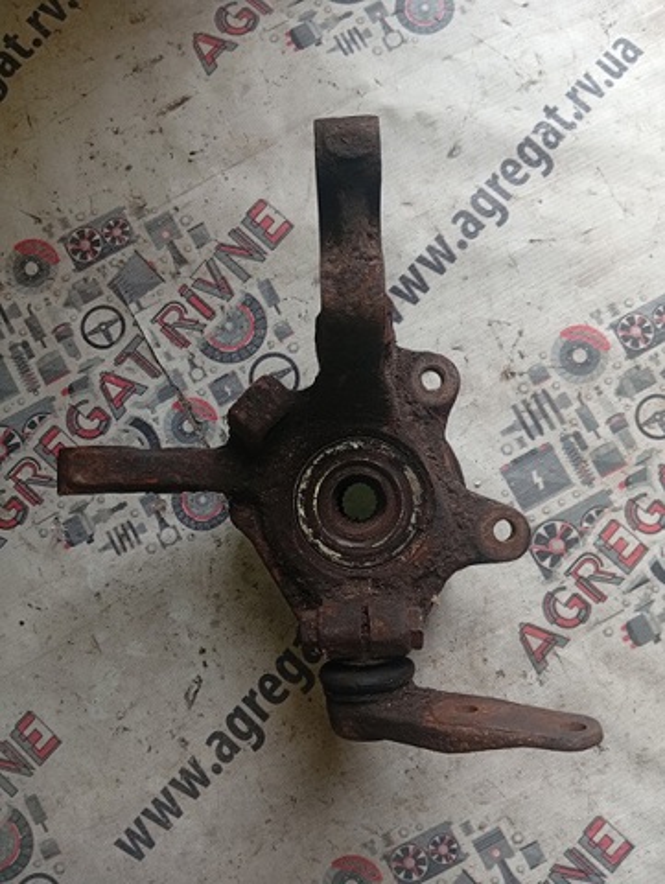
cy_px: 442
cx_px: 332
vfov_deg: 67.2
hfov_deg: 53.1
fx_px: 665
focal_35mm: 26
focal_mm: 3.96
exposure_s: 1/50
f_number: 1.8
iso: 105
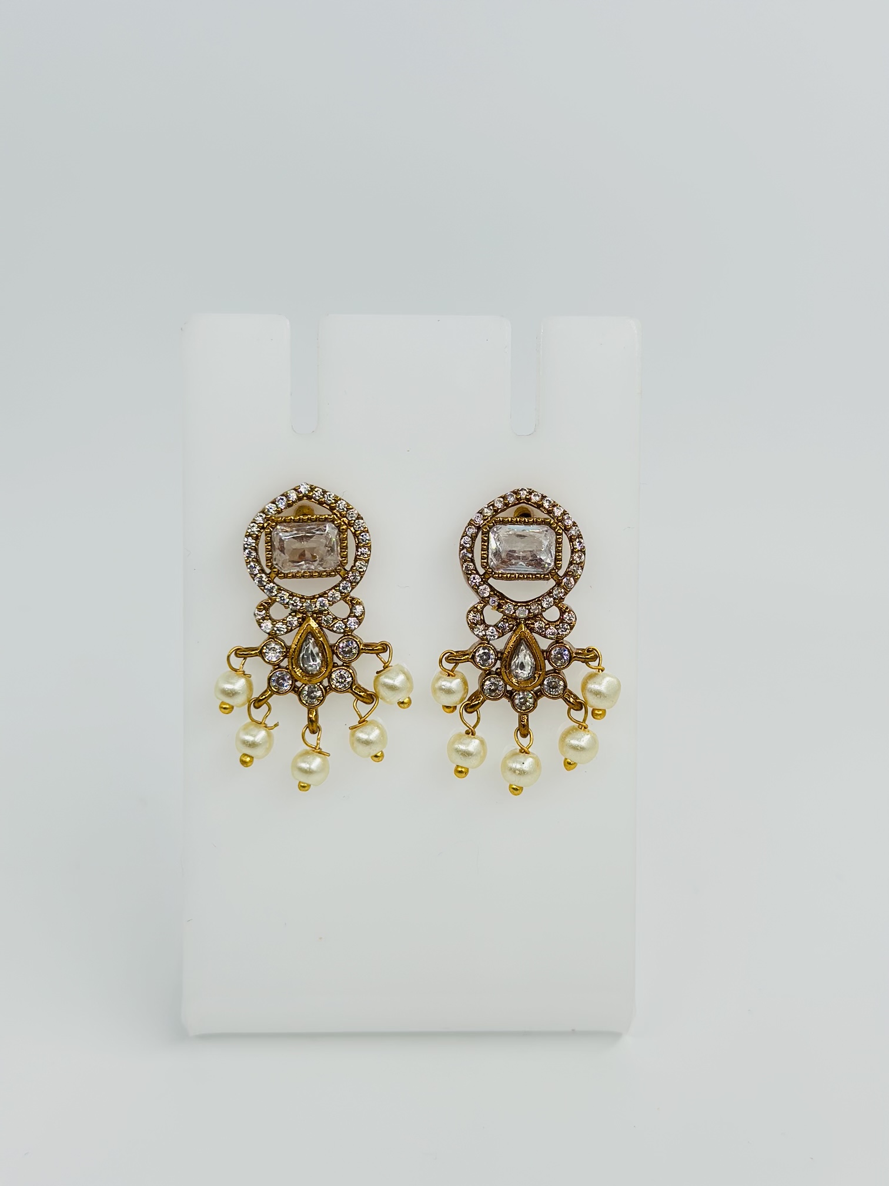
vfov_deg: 39.7
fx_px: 1644
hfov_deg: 30.3
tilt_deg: -24.7
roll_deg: -2.5
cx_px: 444
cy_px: 593
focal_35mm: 48
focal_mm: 6.86
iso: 80
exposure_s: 1/1062
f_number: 1.78
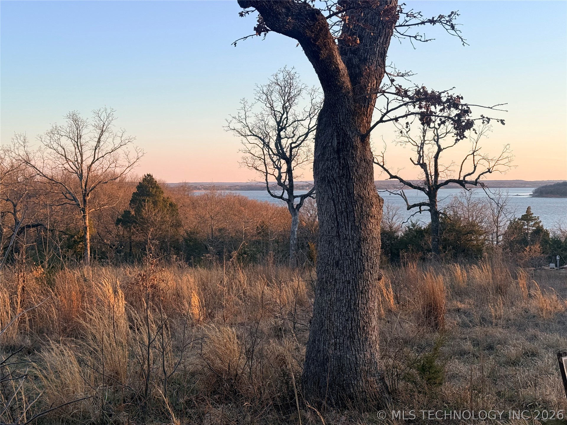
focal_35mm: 48
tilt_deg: -2.3
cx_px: 284
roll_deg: +0.3
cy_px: 212
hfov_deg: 39.7
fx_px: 786
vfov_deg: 30.3
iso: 64
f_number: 1.78
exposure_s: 1/699
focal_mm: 6.76
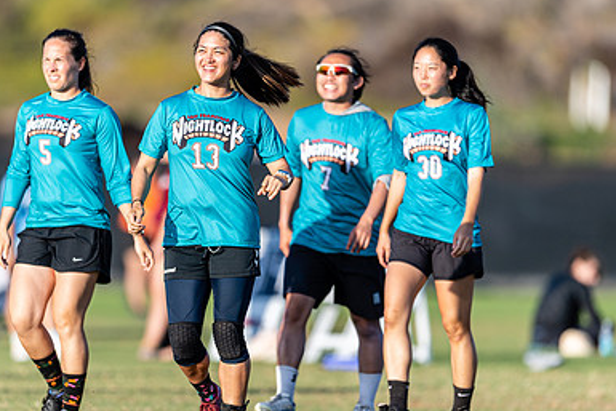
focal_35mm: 603
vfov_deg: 2.3
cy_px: 234
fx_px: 10321
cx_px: 251
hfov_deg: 3.4
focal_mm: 400
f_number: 2.8
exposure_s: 1/2500
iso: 200
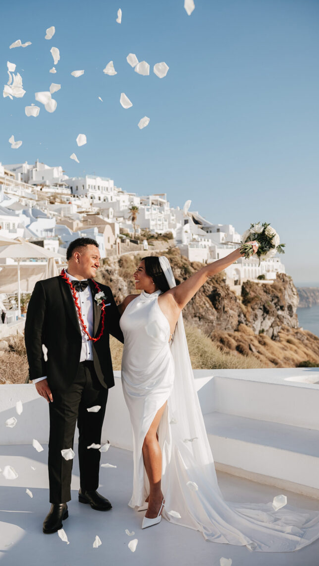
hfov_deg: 29.7
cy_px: 283
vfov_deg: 50.5
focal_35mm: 40
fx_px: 601
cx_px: 135
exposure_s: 1/1600
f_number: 4
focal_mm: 38
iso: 100
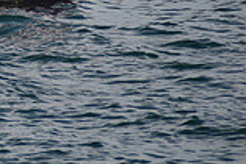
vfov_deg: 0.8
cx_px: -207
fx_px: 11340
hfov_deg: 1.2
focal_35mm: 1658
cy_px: -85
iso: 200
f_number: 6.3
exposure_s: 1/1250
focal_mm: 300
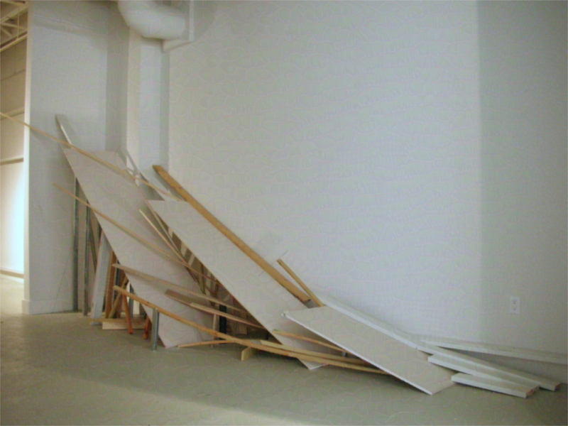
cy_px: 213
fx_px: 574
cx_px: 284
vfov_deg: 40.7
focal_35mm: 35
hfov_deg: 52.6
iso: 200
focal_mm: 5.8
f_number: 3
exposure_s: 1/3.33
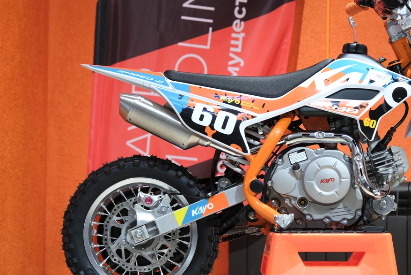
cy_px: 118
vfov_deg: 10.3
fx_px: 1519
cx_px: 317
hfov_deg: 15.3
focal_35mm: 133
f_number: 4
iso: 1250
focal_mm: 48.5
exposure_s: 1/60
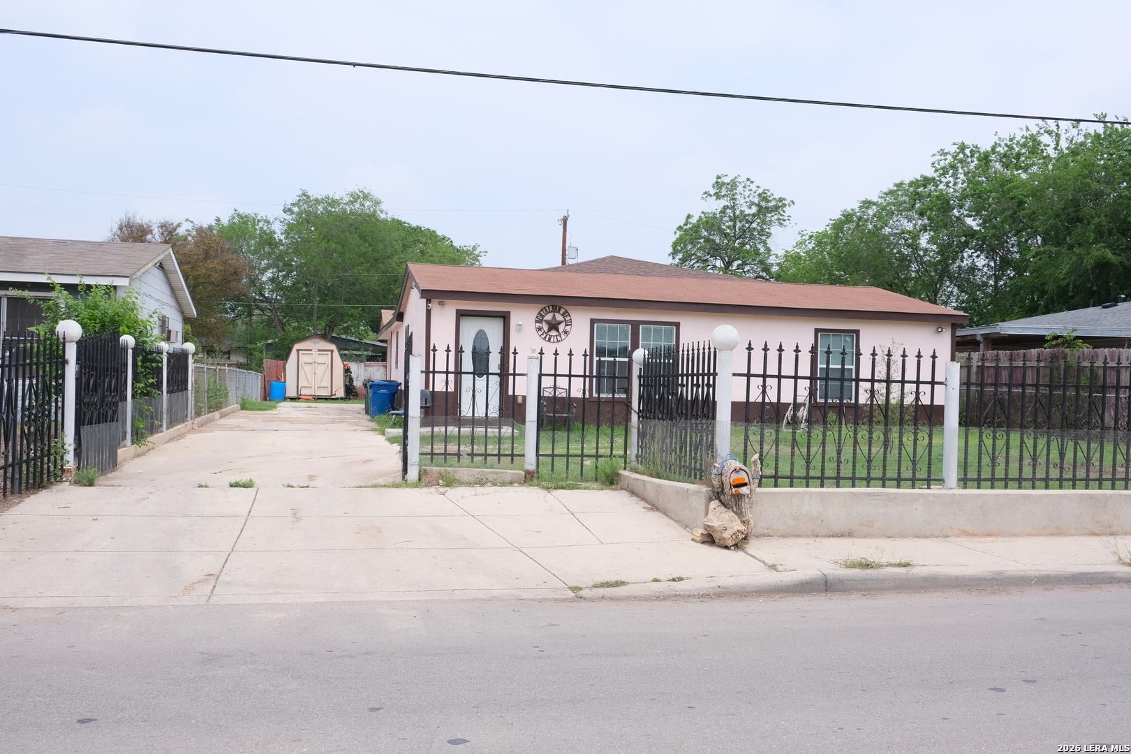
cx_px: 566
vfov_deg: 42.3
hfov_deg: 60.3
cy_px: 377
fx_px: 974
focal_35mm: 31
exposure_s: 1/450
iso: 320
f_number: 8
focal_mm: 20.5
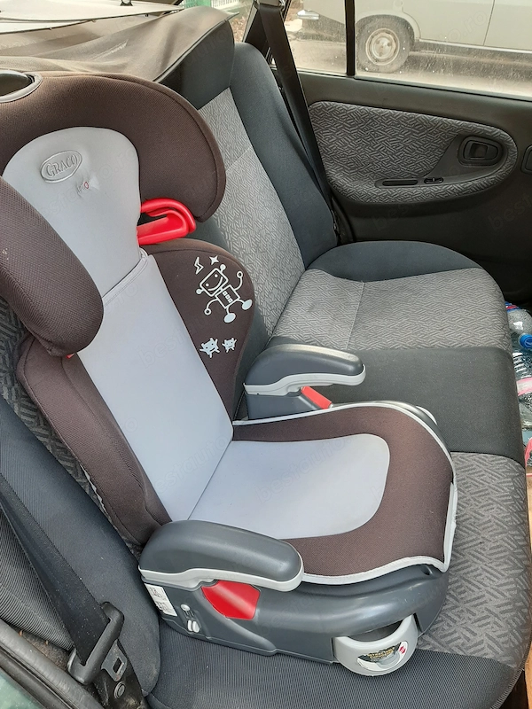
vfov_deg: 67.3
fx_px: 533
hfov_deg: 53.1
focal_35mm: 26
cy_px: 354
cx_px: 266
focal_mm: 3.93
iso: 64
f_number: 1.7
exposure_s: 1/100
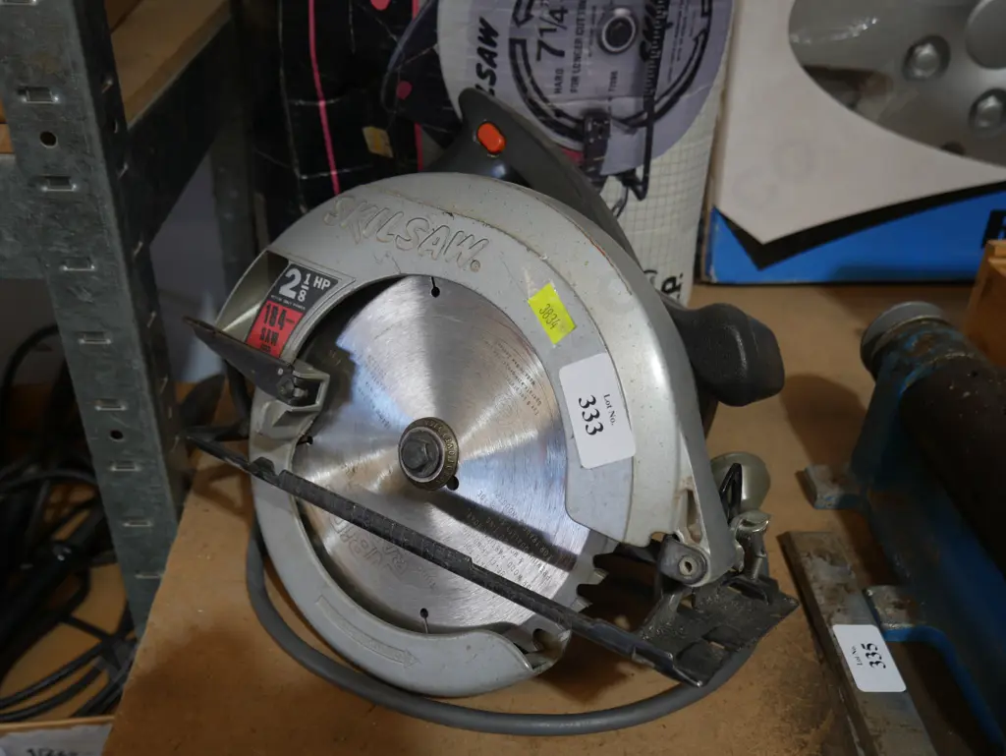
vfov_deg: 44.2
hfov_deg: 56.8
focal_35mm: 32
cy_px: 378
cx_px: 503
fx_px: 930
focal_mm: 16
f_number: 3.6
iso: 200
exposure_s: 1/80
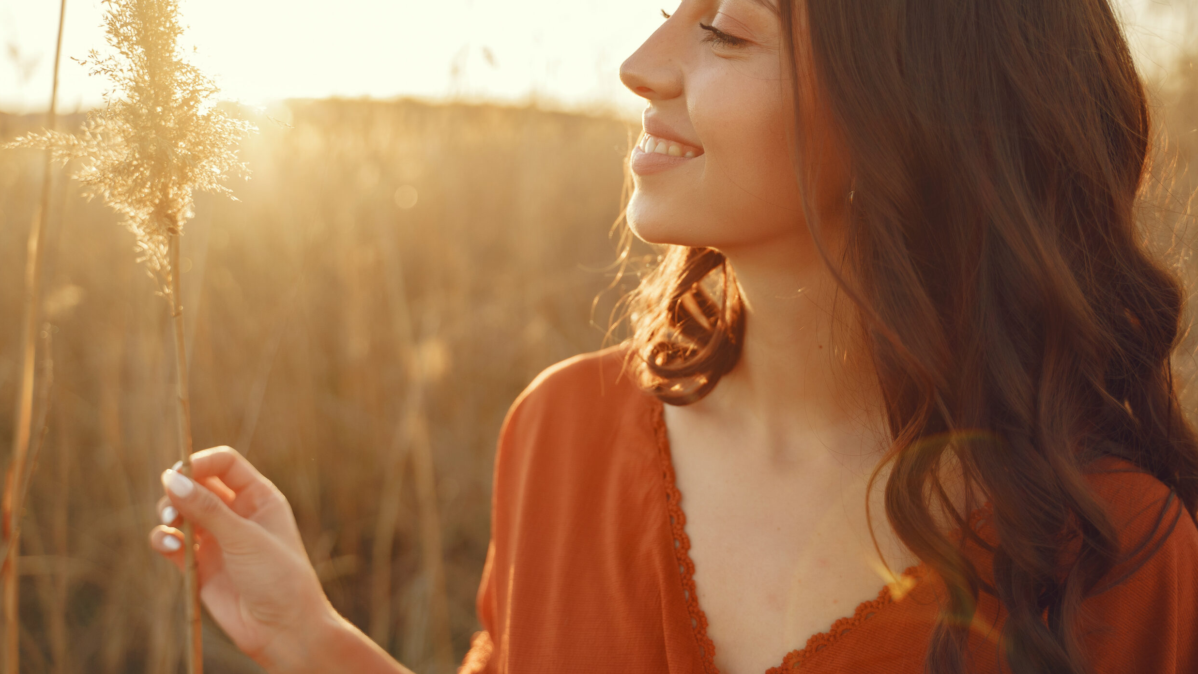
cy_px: 328
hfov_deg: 51.6
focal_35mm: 39
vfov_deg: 30.4
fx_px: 1239
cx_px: 599
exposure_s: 1/1000
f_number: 2.8
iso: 400
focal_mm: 36
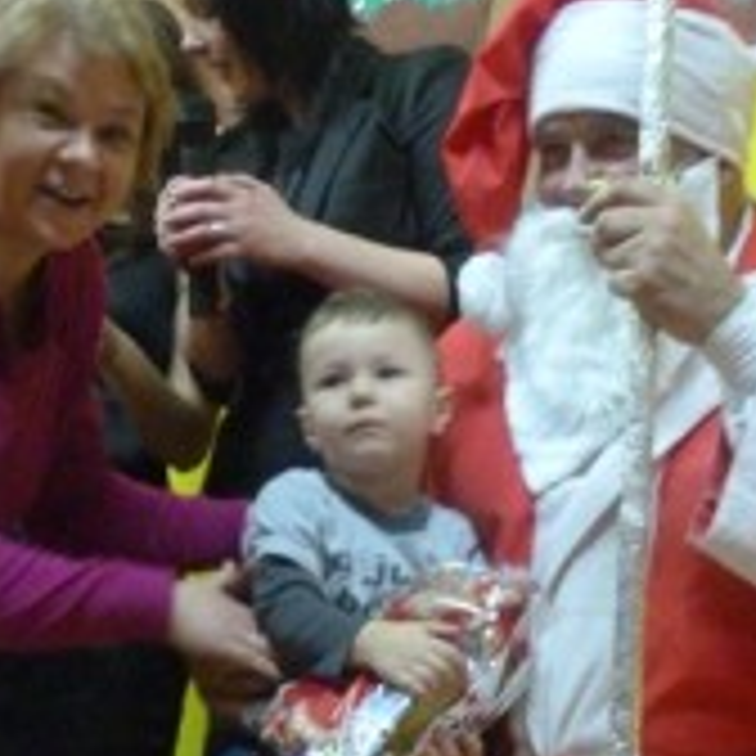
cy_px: 796
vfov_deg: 20.3
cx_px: 526
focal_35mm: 82
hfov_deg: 21.0
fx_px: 2026
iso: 800
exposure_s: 1/15
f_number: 3.1
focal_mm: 7.1
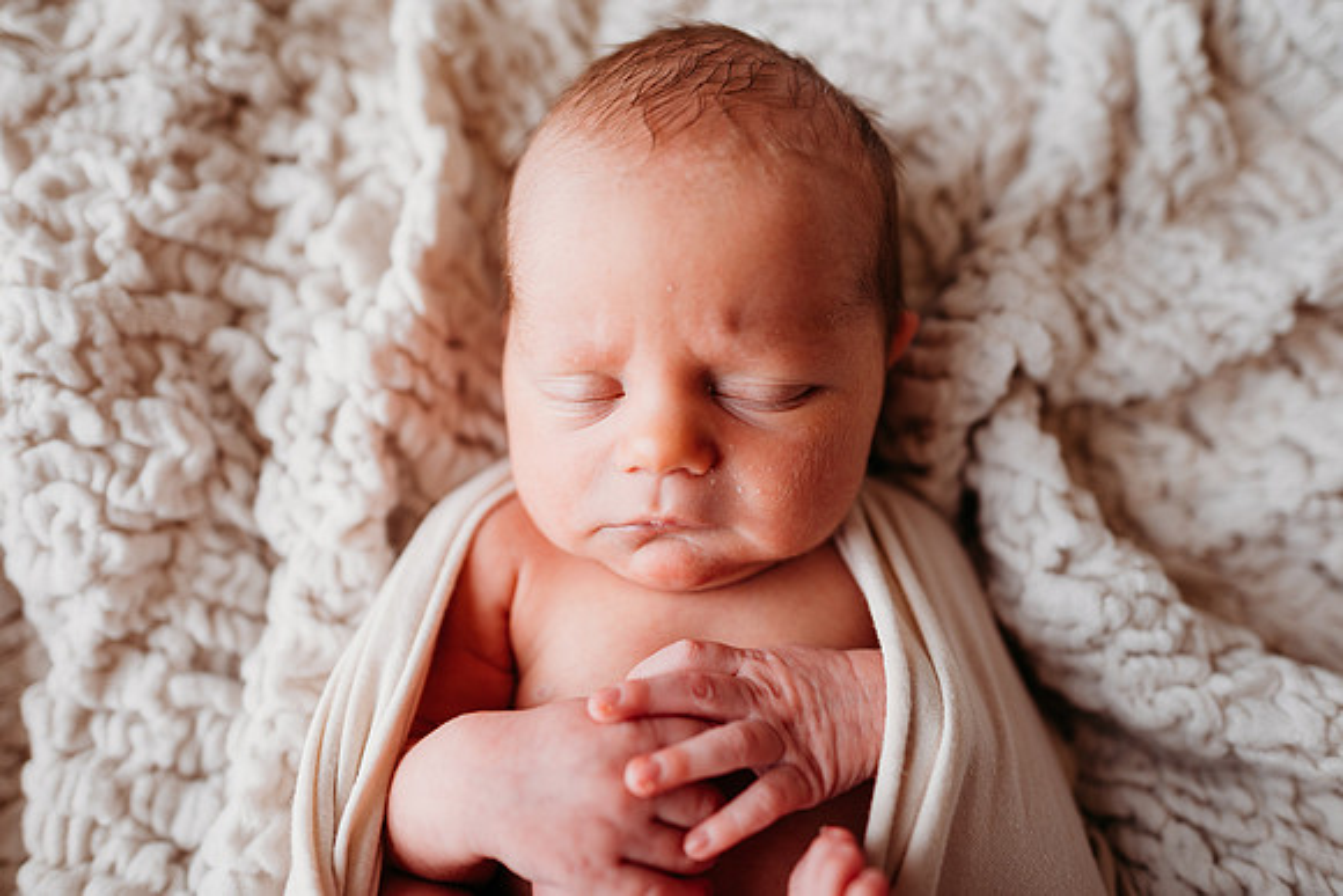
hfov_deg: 73.7
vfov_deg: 53.2
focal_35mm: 24
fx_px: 896
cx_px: 672
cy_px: 448
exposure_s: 1/200
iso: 80
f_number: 2.2
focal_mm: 24
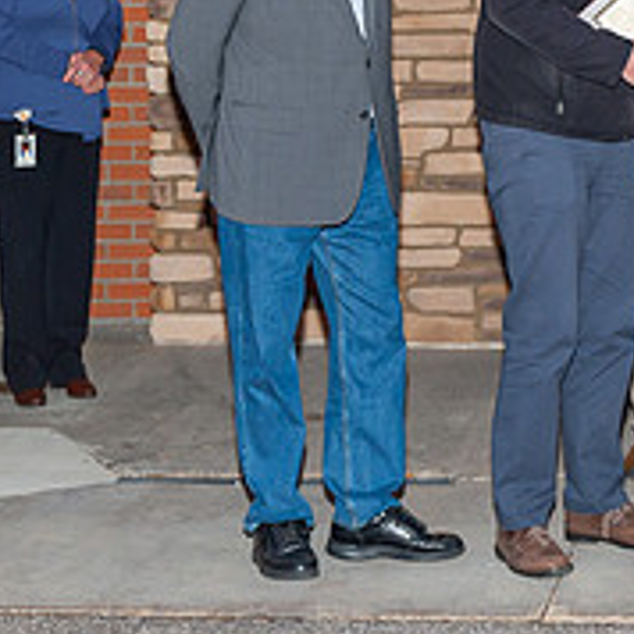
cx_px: 655
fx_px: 2528
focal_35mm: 122
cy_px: -7
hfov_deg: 14.0
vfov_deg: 14.1
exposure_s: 1/160
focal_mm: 44
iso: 800
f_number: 3.5
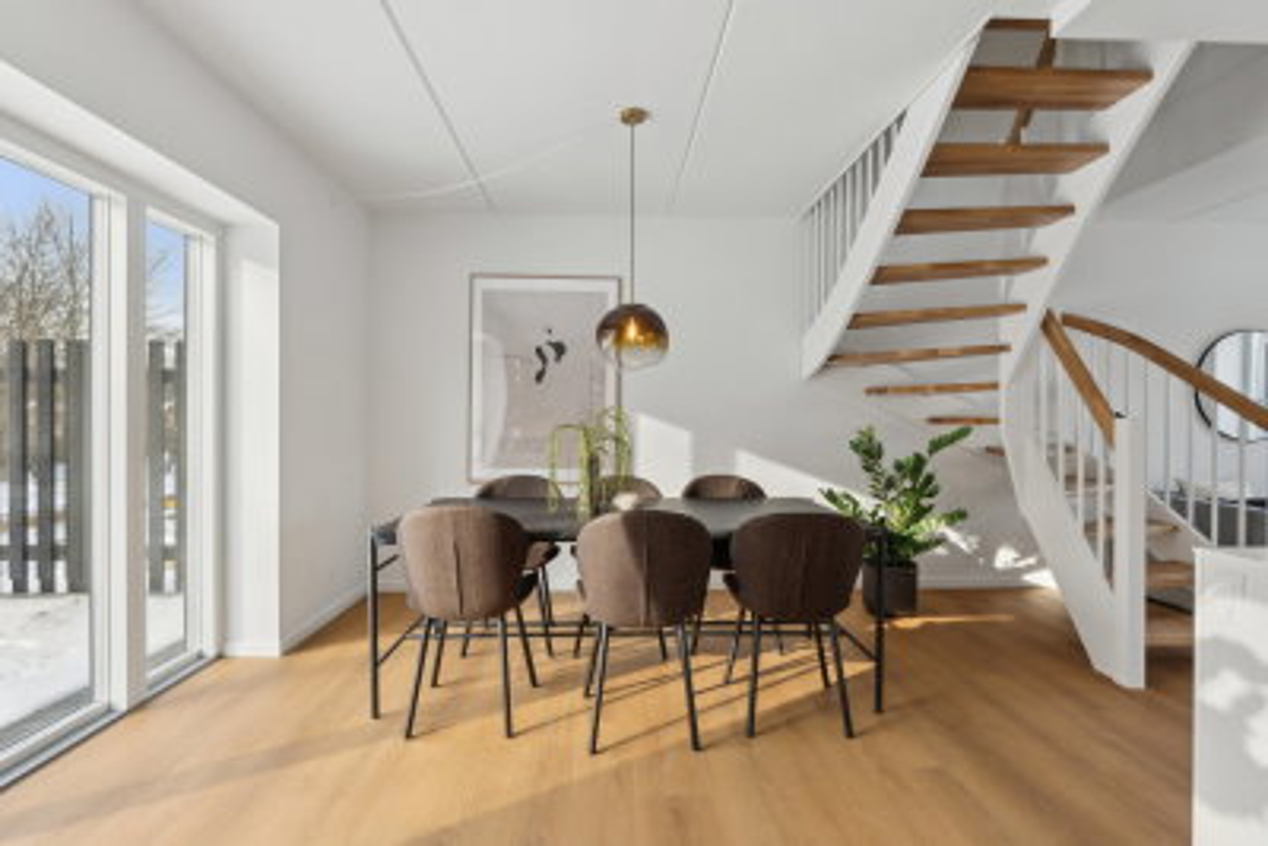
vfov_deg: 69.7
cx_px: 634
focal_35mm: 17
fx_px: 608
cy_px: 423
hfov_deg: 92.4
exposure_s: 1/20
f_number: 8
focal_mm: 11.5
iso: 200
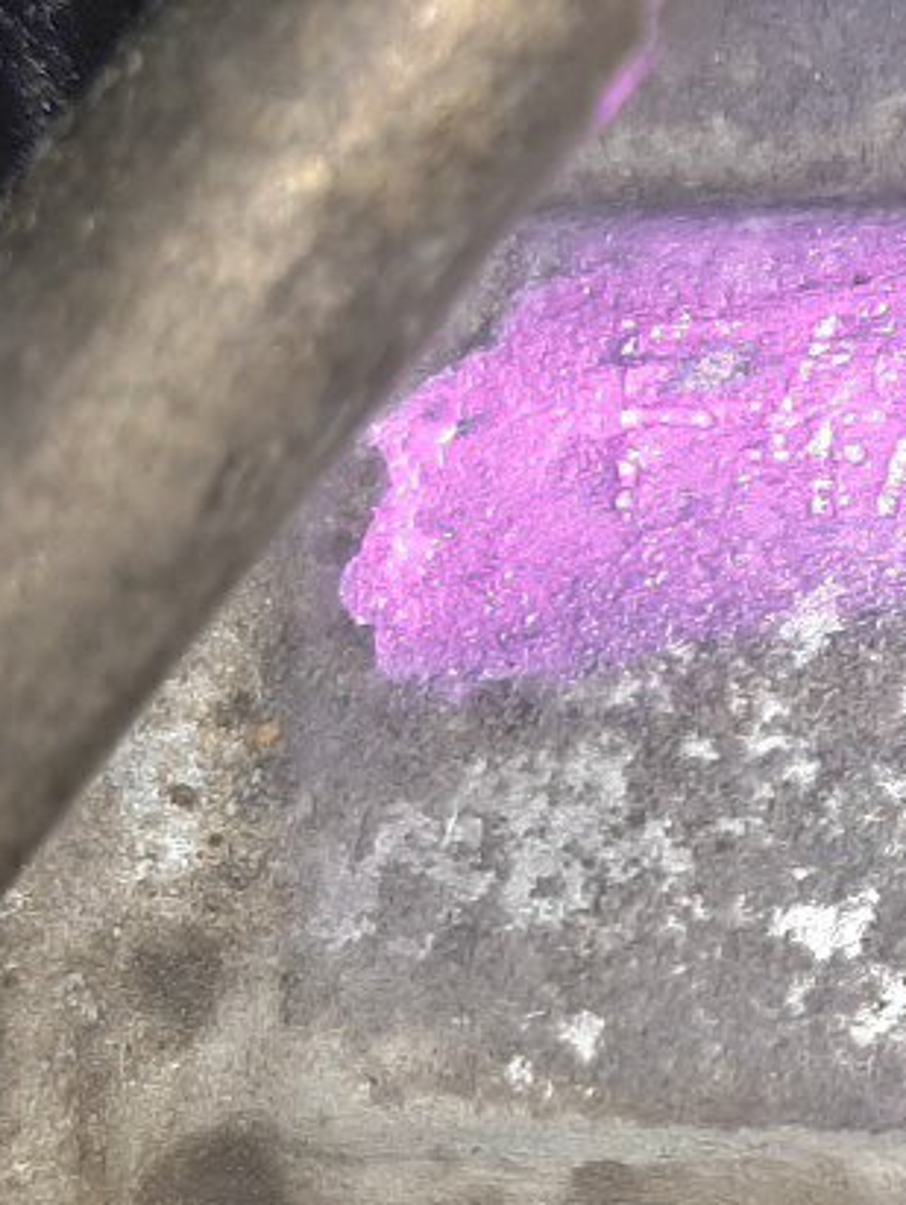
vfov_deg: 21.5
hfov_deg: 15.6
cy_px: 639
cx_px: 1138
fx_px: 3171
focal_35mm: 91
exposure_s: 1/50
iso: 207
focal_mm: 3.93
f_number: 1.7
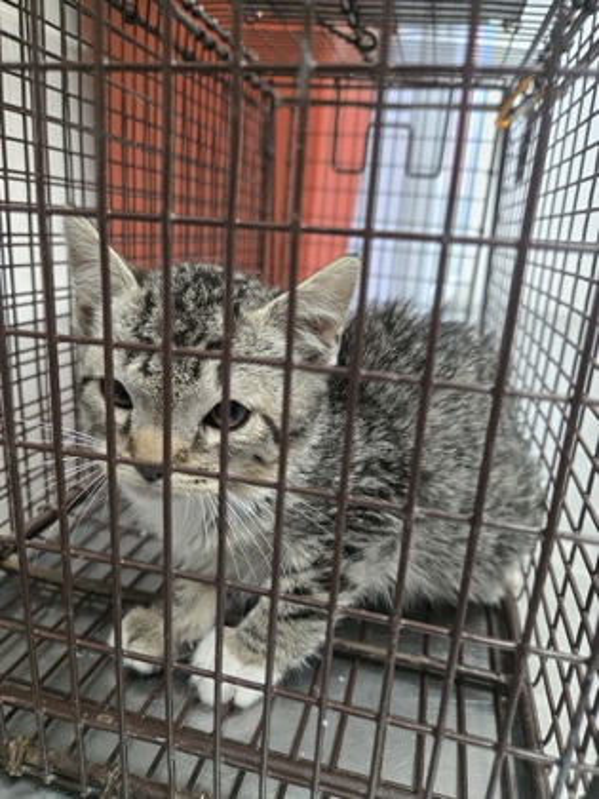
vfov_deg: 73.9
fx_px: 531
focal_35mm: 23
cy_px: 400
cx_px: 300
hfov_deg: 58.9
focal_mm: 5.4
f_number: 1.8
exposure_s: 1/120
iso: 640
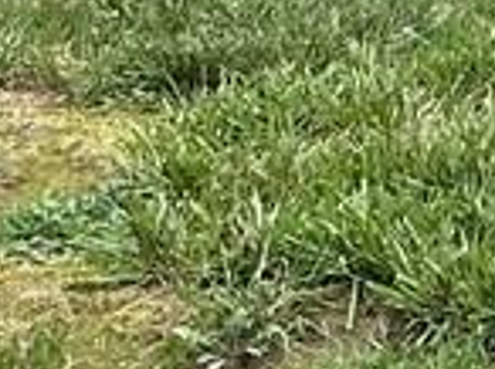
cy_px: -853
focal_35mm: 204
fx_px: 2912
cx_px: 1173
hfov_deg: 8.8
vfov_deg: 6.4
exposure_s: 1/486
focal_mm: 3
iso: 25
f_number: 1.8
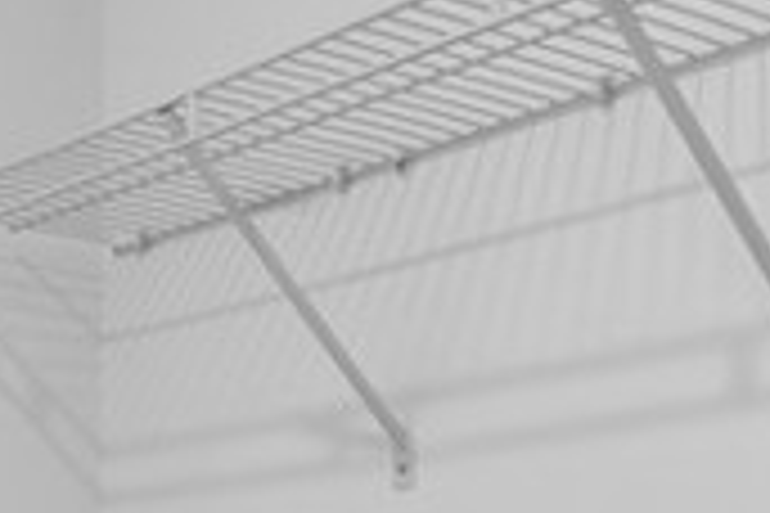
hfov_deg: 21.7
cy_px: 760
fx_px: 1797
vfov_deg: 15.1
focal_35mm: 84
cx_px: -243
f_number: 13
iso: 100
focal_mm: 14
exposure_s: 1/3.33
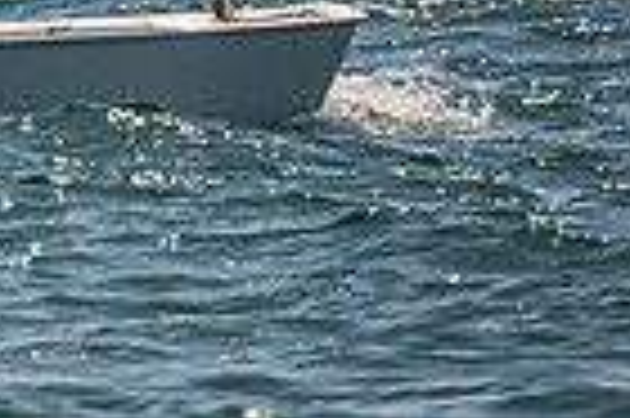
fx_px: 27303
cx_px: -899
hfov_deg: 1.3
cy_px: -415
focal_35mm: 1562
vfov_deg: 0.9
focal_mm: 280
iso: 250
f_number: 8
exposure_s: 1/1250
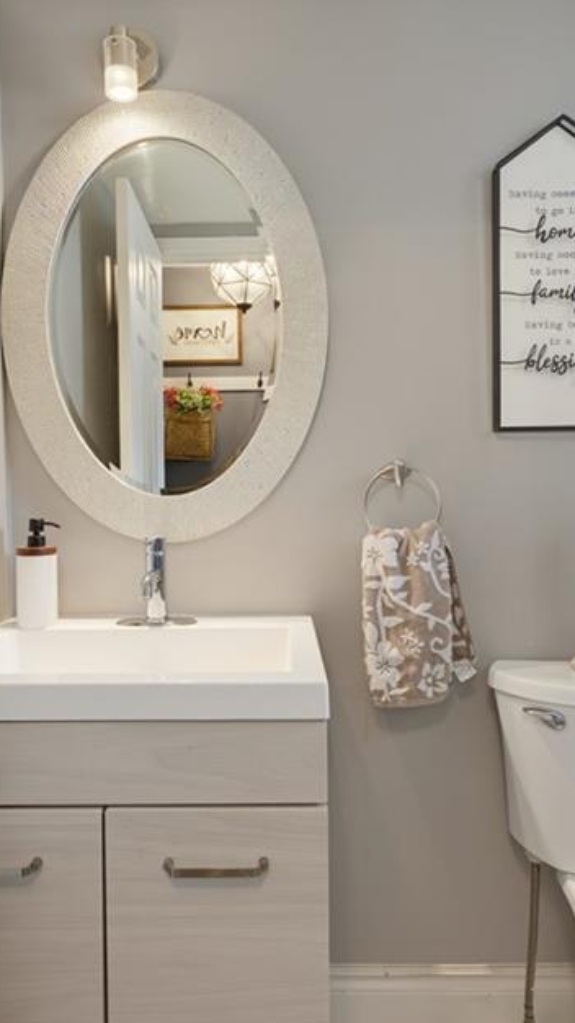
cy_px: 502
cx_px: 276
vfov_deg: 76.3
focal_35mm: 24
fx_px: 651
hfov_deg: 47.7
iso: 400
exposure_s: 1/2.5
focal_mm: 14
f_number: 8
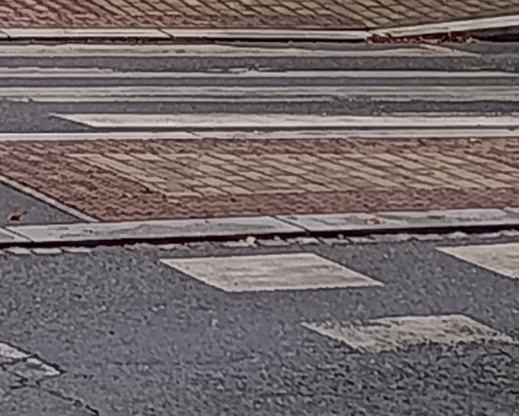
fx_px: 3672
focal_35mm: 239
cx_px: -916
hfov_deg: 7.3
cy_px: -790
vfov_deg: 6.0
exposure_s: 1/100
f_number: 1.65
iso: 343
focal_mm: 6.11
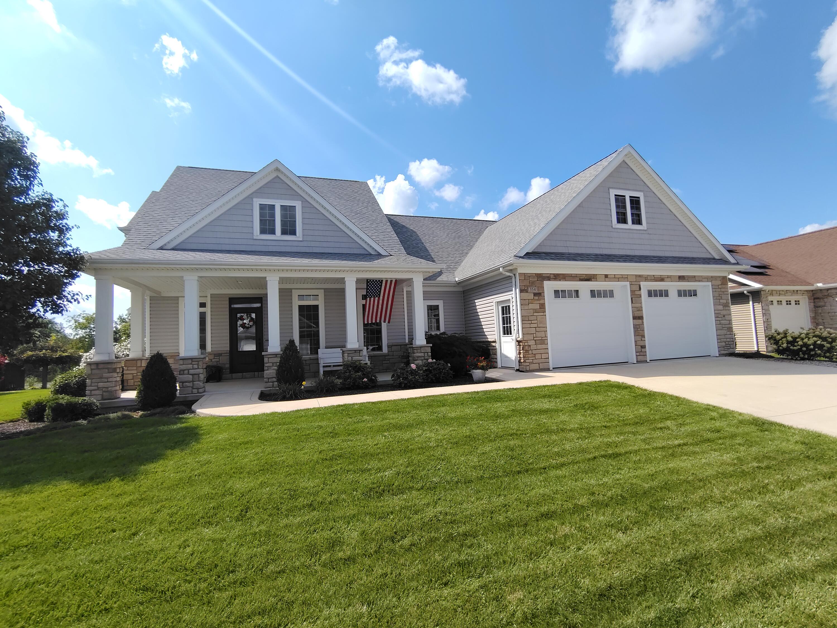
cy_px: 314
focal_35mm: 16
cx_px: 418
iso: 101
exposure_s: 1/1360
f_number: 2.2
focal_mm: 2.13
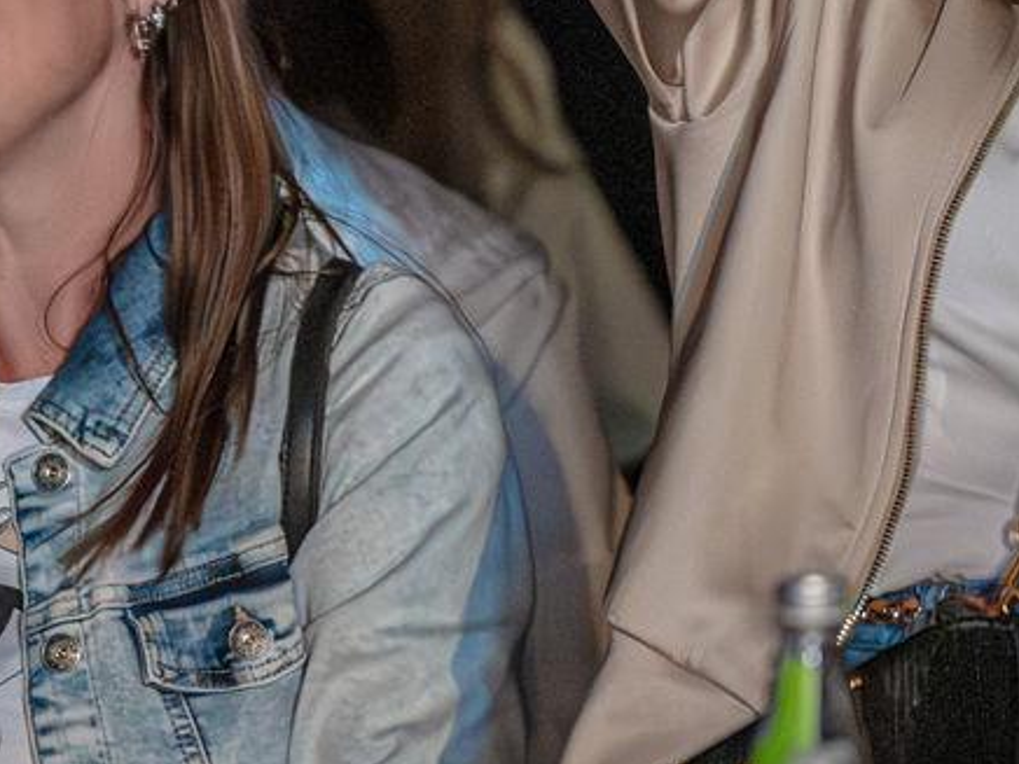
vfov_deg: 2.3
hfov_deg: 3.1
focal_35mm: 635
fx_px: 18693
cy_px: -348
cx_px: 687
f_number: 2.8
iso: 16000
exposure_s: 1/160
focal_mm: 150
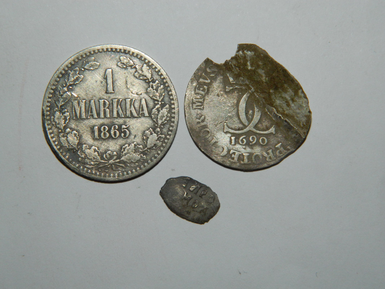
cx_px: 192
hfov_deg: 23.3
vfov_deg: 17.6
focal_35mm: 84
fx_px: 934
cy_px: 144
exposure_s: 1/50
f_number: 11.9
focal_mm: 15.1
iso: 200
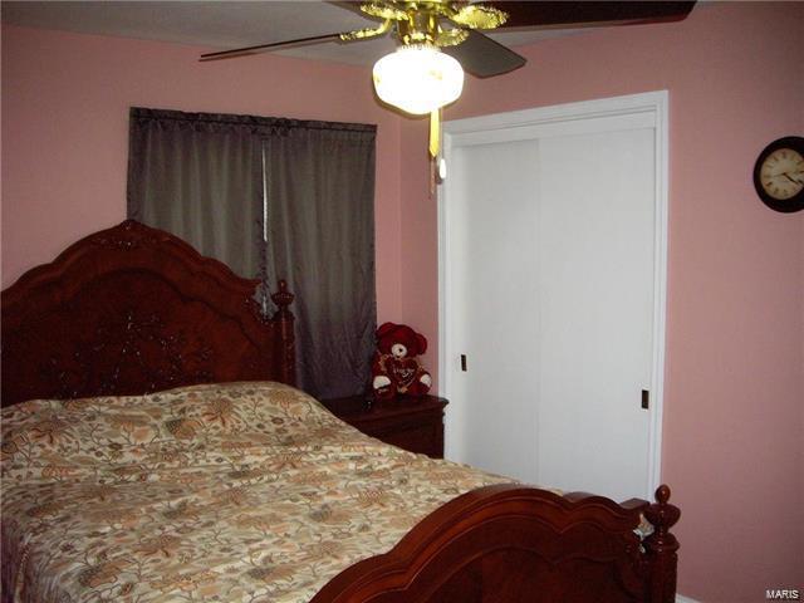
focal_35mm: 38
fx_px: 883
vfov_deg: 37.7
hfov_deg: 49.0
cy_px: 302
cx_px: 402
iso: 200
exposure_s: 1/40
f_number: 2.7
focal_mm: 6.2
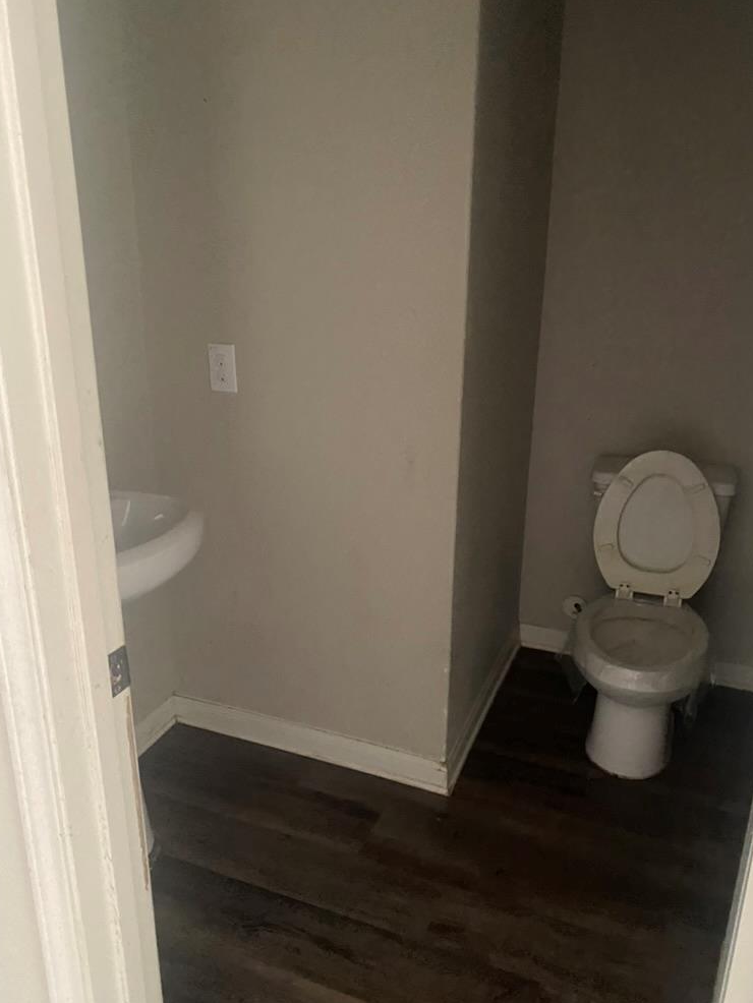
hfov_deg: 51.4
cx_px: 383
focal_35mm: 27
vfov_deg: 65.3
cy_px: 518
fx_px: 783
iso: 1000
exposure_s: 1/30
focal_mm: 4.25
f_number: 1.8
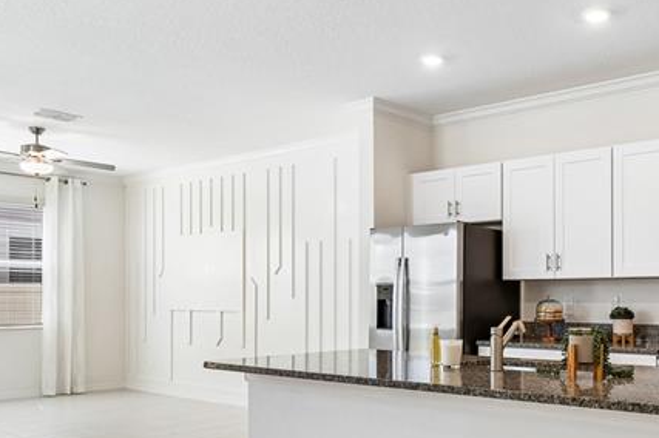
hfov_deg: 51.7
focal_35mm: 36
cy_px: 295
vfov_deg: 36.4
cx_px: 463
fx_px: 658
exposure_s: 1/8
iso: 100
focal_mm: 10
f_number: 7.1
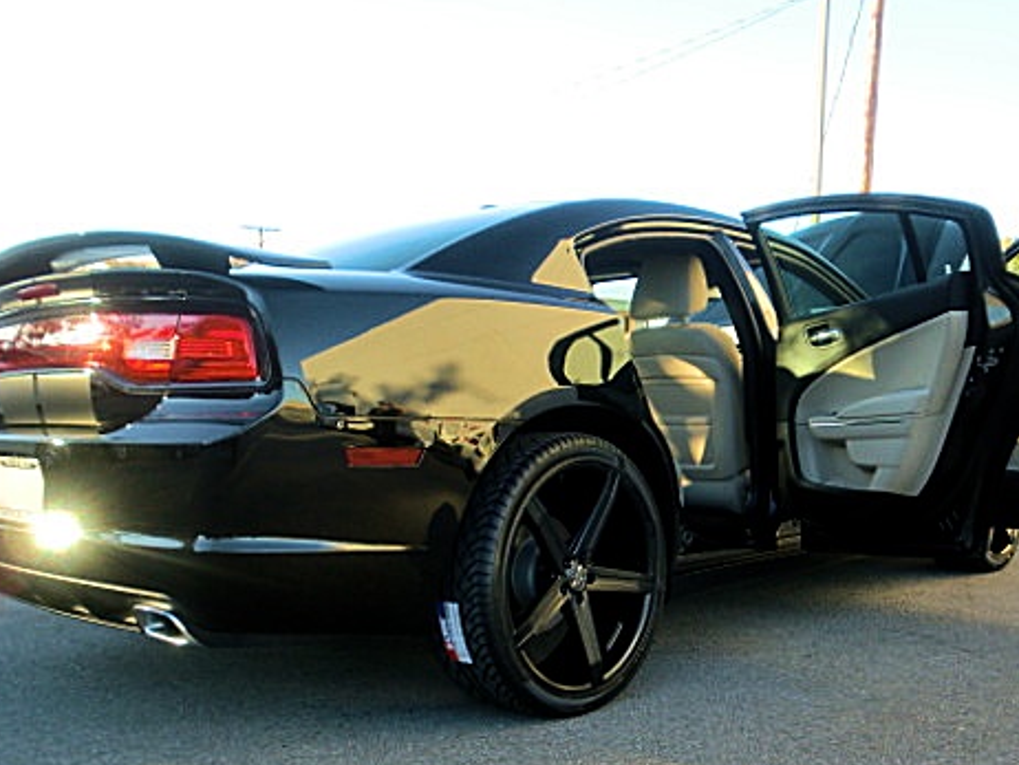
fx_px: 1060
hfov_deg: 51.2
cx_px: 565
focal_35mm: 36
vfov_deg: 39.3
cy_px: 505
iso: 64
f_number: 2.6
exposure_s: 1/125
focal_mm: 4.65
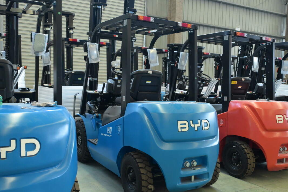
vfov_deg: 36.9
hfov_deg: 53.1
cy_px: 96
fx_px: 288
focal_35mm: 36
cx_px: 144
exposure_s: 1/320
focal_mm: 24
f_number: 4
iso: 3200
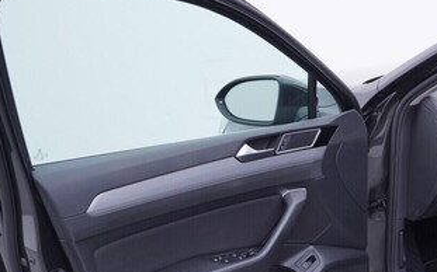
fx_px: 774
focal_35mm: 65
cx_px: 372
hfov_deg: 30.5
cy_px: 191
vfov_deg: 19.9
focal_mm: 24
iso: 125
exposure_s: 1/50
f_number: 3.2
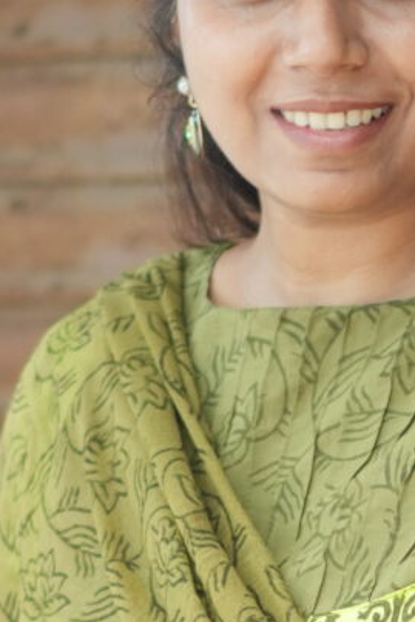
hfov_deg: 3.9
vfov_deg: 5.9
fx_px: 6029
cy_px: 801
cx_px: 672
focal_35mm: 349
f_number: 1.8
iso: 800
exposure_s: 1/320
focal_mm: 55
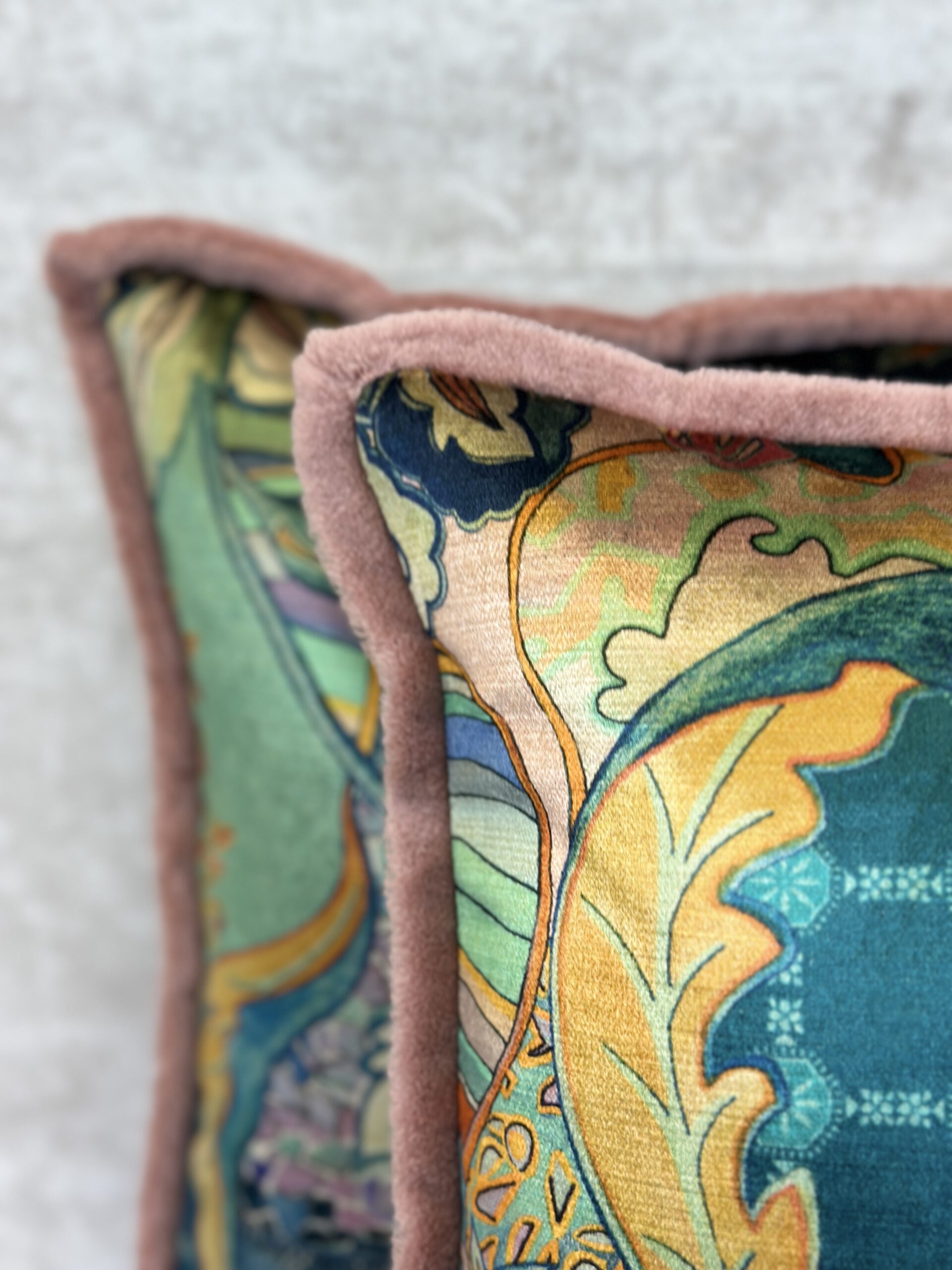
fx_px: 1760
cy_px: 635
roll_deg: +1.3
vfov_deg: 39.7
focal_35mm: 48
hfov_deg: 30.3
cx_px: 476
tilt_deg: -19.3
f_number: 1.78
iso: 80
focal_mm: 6.86
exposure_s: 1/120
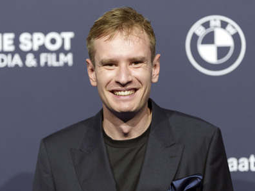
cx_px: 125
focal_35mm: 132
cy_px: 96
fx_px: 973
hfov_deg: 14.9
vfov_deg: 11.2
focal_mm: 121
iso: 800
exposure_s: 1/400
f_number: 2.8
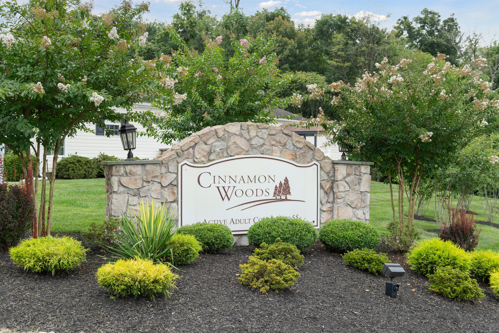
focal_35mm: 36
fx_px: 499
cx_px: 250
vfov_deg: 36.9
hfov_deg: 53.1
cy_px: 166
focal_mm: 36
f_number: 4
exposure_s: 1/800
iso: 160
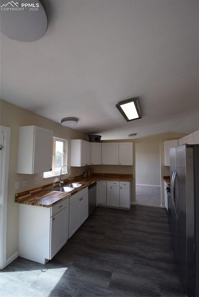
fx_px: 124
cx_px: 100
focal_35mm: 15
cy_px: 148
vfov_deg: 100.4
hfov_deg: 77.4
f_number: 5.6
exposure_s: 1/125
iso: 400
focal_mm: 10
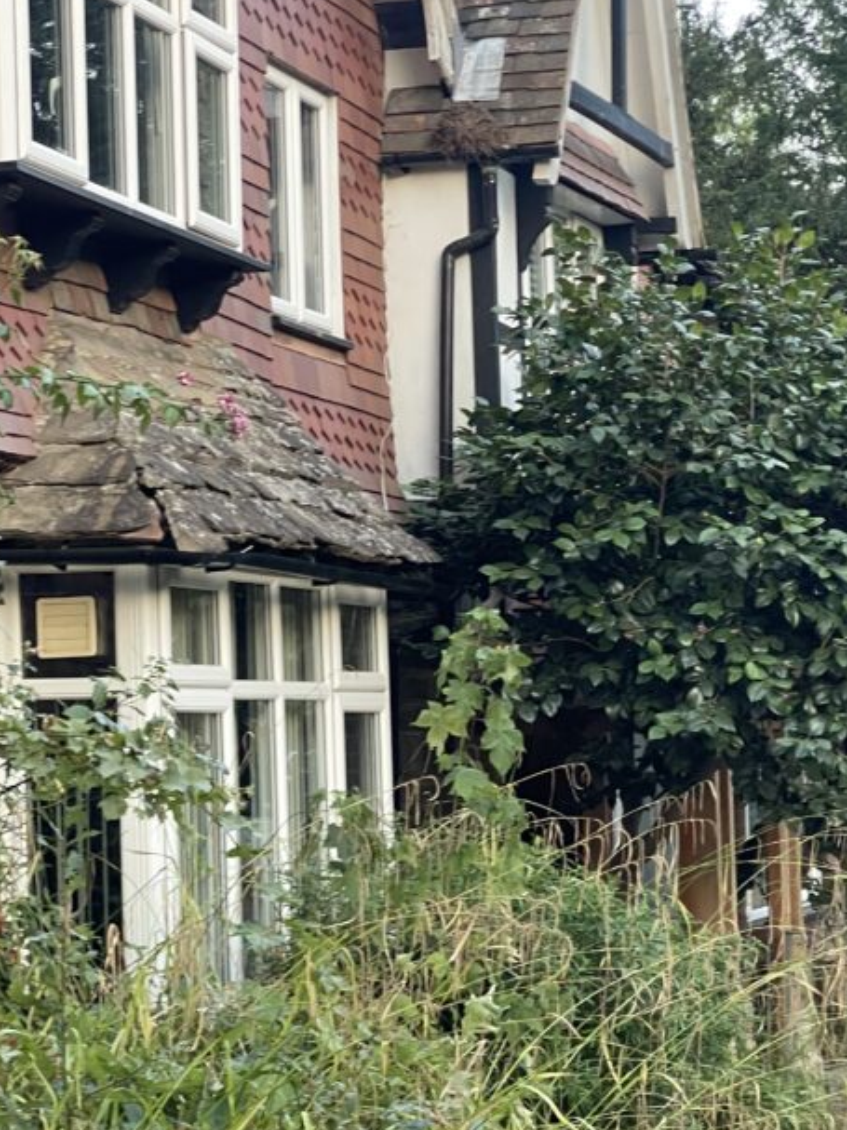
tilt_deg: +1.2
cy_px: 635
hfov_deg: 13.7
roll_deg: +0.9
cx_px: 374
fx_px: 3525
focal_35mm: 108
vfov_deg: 18.2
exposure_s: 1/83
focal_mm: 7.5
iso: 200
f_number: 2.2
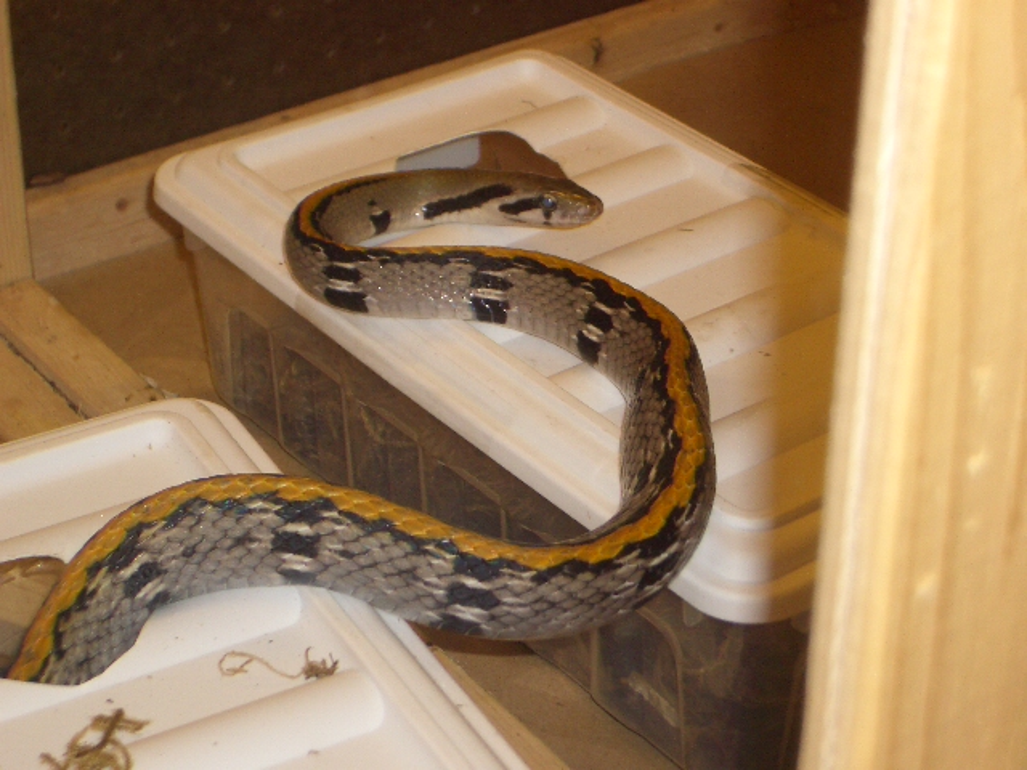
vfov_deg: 16.8
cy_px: 385
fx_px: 2611
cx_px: 514
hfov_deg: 22.3
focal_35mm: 88
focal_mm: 14.6
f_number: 4.4
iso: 100
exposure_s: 1/60
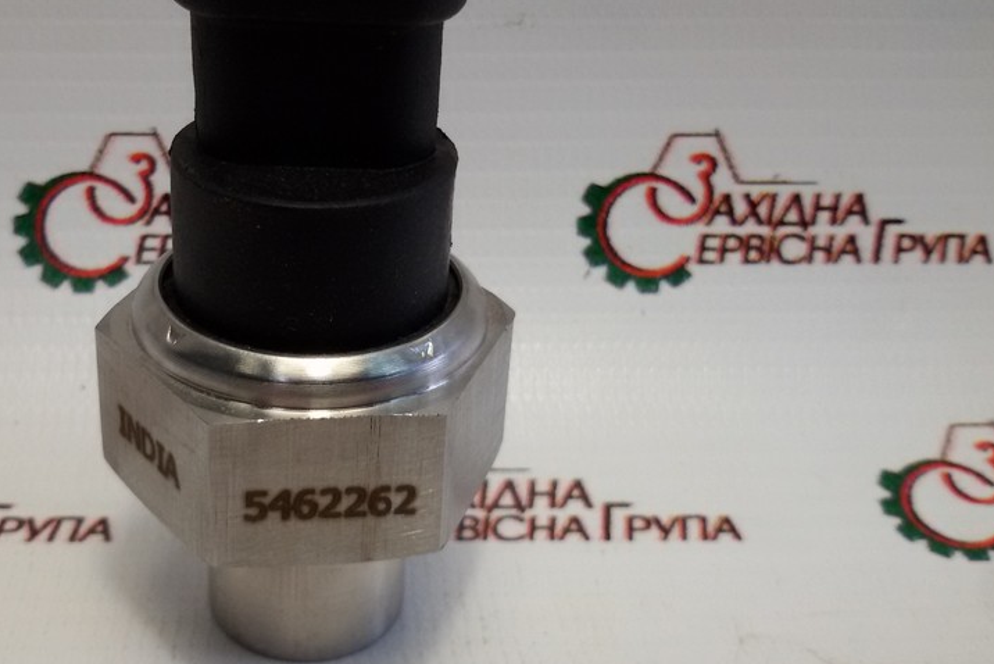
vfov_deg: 29.9
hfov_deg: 43.1
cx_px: 354
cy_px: 307
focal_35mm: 45
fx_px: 1243
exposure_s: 1/100
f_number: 2.4
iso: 64
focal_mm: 2.93
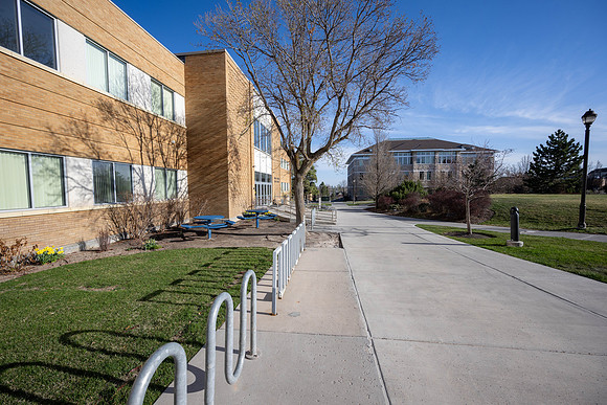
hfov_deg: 104.2
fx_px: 236
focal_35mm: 14
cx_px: 304
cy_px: 202
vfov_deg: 81.2
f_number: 7.1
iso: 100
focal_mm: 14
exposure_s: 1/400
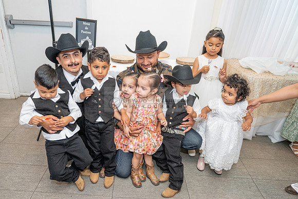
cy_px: 113
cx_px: 129
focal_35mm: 27
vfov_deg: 47.6
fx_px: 225
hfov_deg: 66.8
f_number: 3.2
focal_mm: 24
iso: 800
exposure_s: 1/160
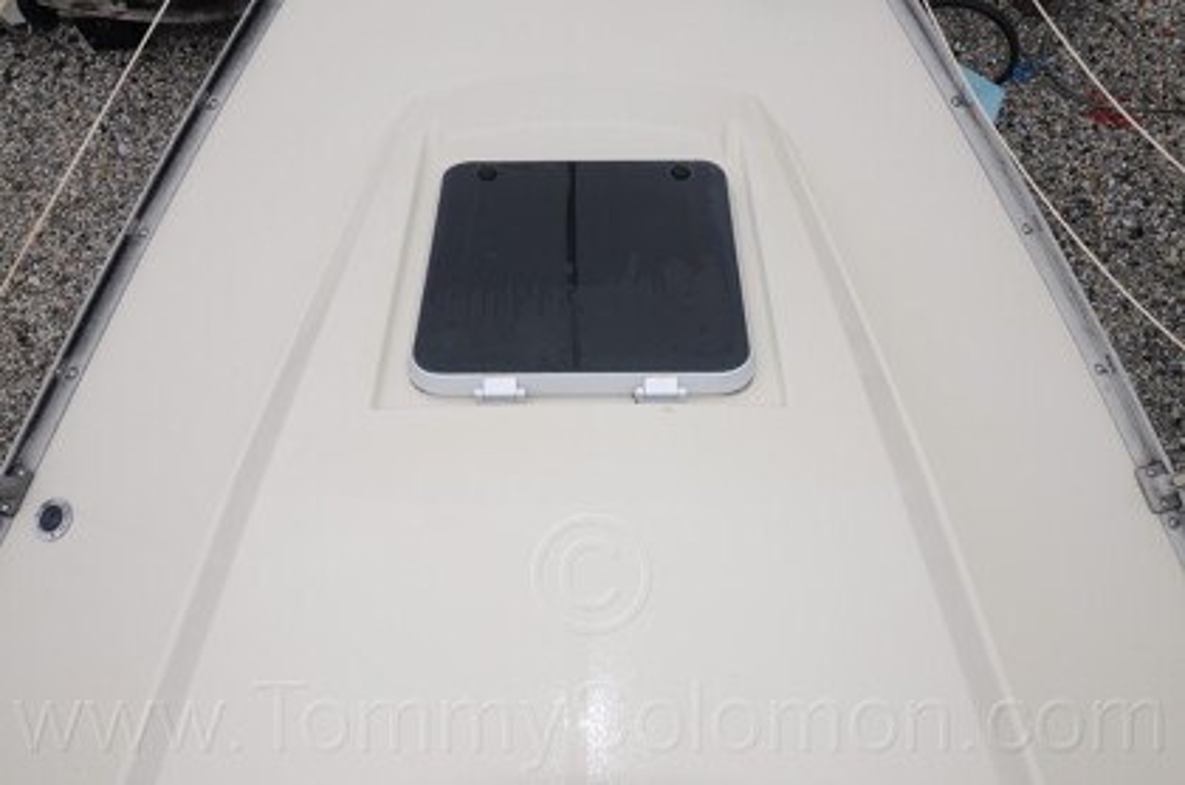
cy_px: 392
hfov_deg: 67.5
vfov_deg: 47.7
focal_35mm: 27
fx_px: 887
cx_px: 592
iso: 400
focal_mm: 18
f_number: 14
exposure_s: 1/200
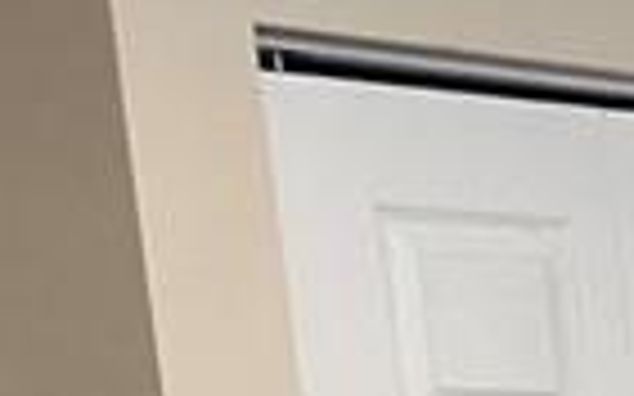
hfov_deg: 12.5
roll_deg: +3.7
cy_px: 1148
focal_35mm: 150
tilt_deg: -11.2
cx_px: 1219
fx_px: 2591
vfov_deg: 7.7
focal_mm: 4.2
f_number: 1.6
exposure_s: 1/60
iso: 250
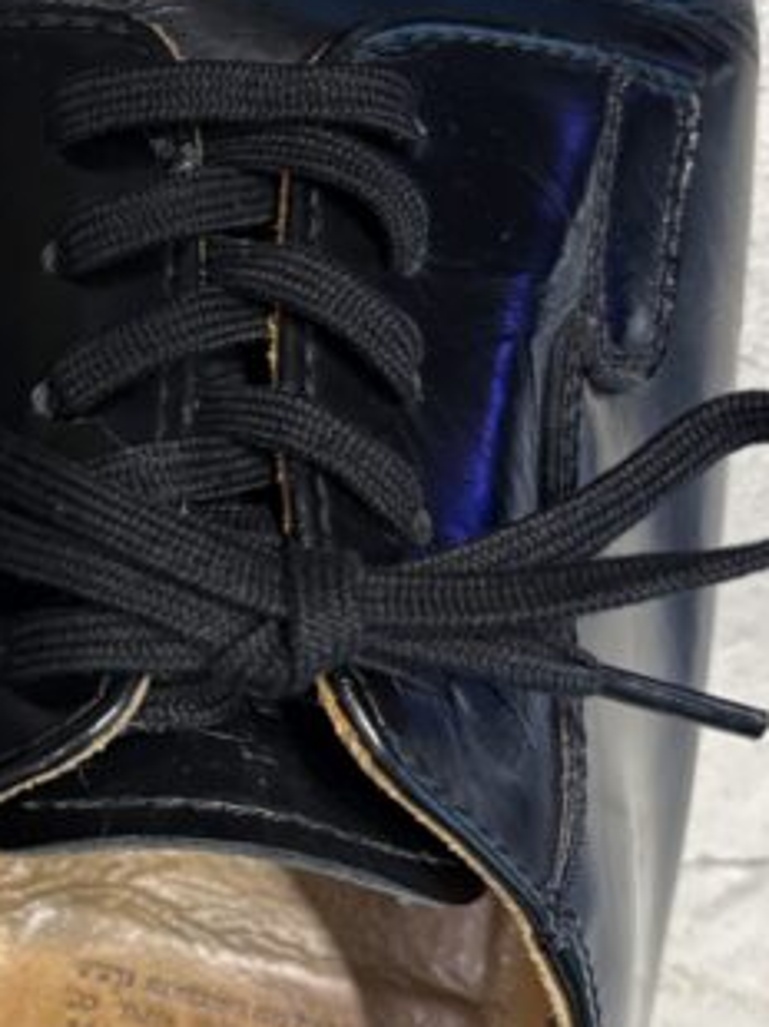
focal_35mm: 86
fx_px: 2551
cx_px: -331
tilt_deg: -78.0
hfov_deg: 15.9
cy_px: 484
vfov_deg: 22.8
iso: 100
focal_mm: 5.96
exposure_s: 1/122
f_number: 1.6
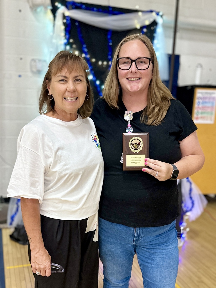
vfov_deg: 71.6
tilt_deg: -14.0
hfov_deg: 56.8
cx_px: 108
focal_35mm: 24
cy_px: 144
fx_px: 200
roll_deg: -3.1
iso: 500
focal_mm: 6.86
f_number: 1.78
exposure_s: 1/60
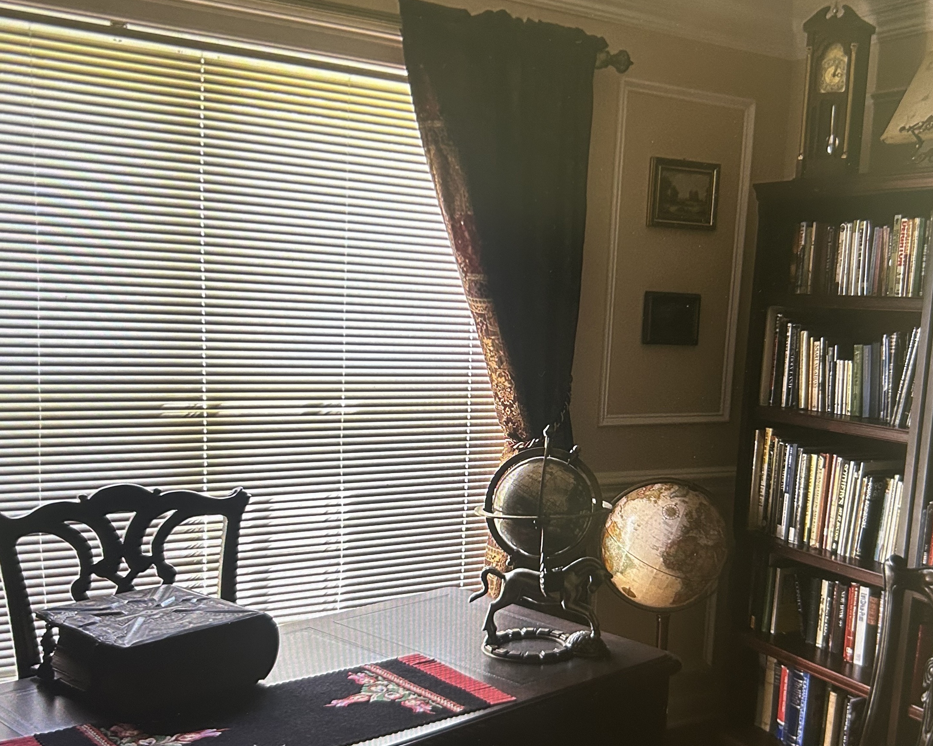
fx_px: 994
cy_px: 409
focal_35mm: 36
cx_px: 501
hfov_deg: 50.2
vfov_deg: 41.1
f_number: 1.5
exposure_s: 1/105
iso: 125
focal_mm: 5.7
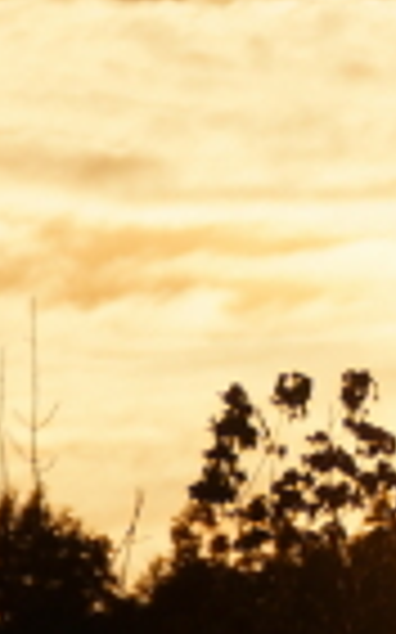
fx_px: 43196
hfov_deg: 0.5
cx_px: 925
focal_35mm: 2499
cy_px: -193
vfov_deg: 0.8
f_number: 6.3
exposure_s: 1/500
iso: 100
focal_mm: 230
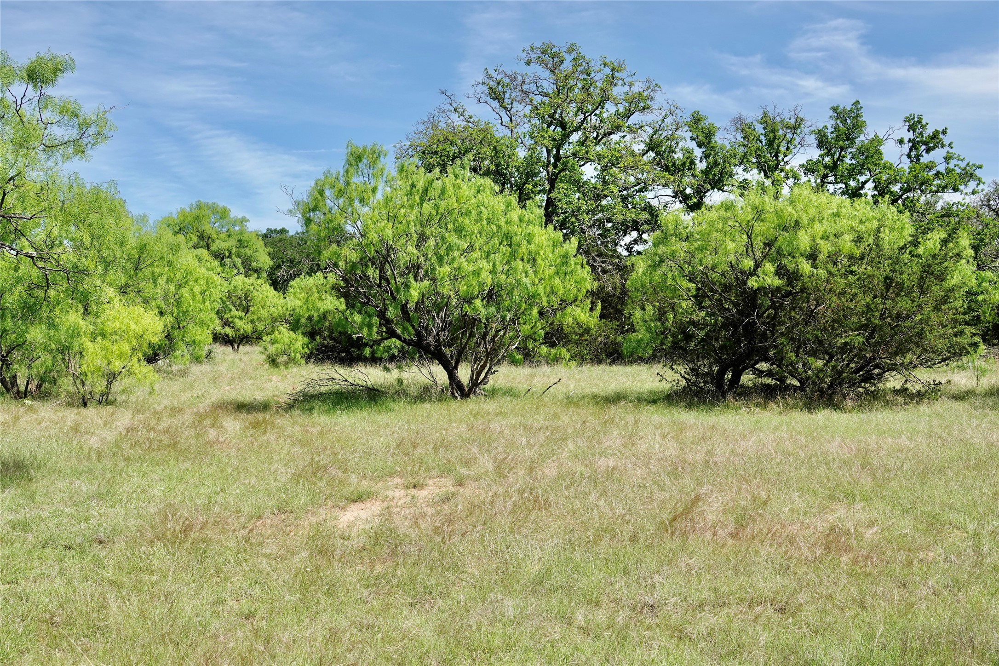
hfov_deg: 51.9
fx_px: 1027
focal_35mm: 37
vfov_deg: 35.9
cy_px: 333
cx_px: 500
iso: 100
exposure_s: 1/640
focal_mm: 13.7
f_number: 4
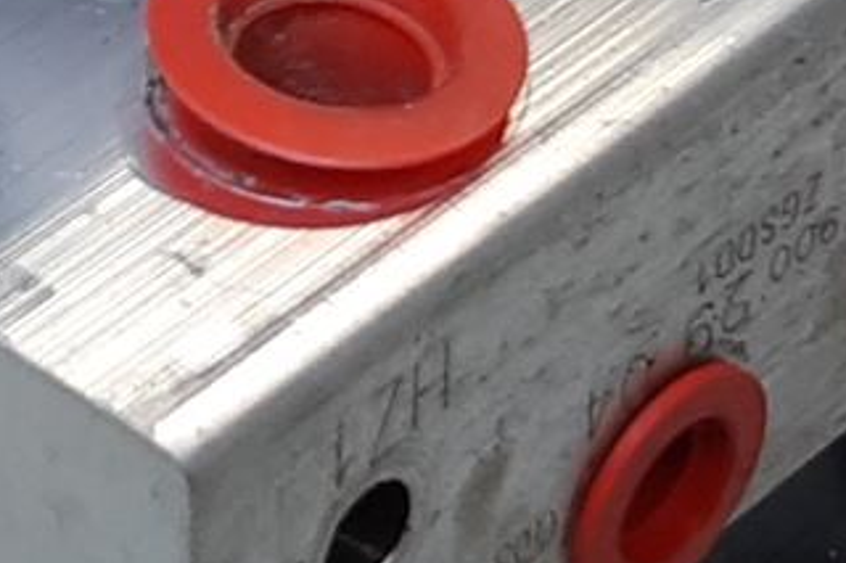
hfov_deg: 11.7
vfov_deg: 7.9
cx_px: -21
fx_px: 4063
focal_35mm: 173
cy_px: -124
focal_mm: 3.93
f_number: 1.7
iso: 40
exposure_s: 1/50
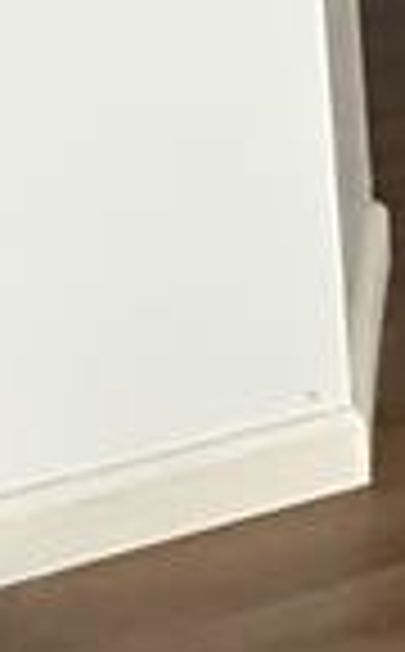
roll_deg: -0.4
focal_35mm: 105
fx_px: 1864
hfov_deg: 7.4
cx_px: 1755
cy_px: -544
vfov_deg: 16.4
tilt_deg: -2.7
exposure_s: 1/60
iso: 800
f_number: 2.2
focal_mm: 2.22
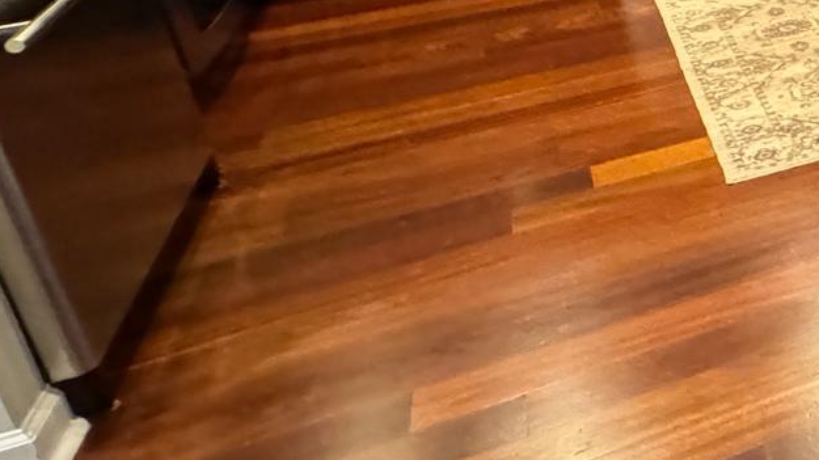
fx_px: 1085
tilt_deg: -18.6
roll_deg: +0.5
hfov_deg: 27.6
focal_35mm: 50
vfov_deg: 22.7
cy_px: -33
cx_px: 1242
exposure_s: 1/30
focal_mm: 2.22
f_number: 2.2
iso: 2000
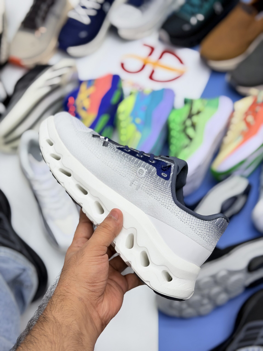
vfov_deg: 39.7
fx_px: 486
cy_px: 176
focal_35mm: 48
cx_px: 132
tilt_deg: -58.0
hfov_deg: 30.3
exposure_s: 1/379
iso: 64
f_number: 1.78
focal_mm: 6.76
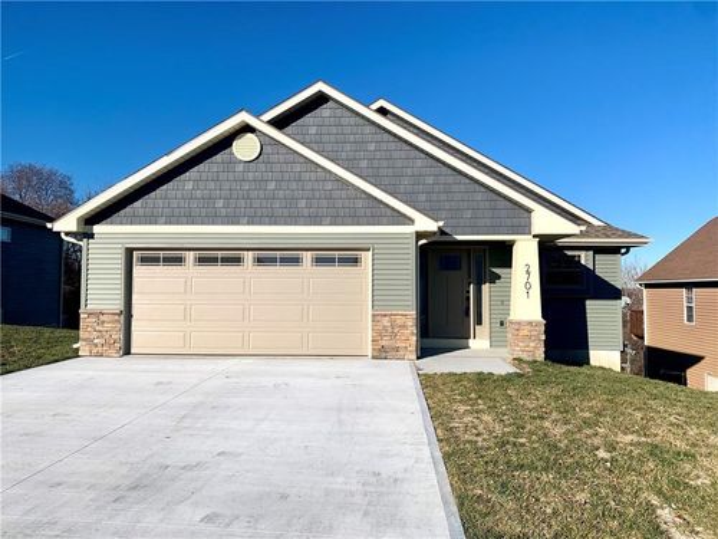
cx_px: 359
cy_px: 270
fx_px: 539
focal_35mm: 26
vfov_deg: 53.1
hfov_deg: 67.3
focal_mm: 4.25
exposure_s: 1/3788
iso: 25
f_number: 1.8
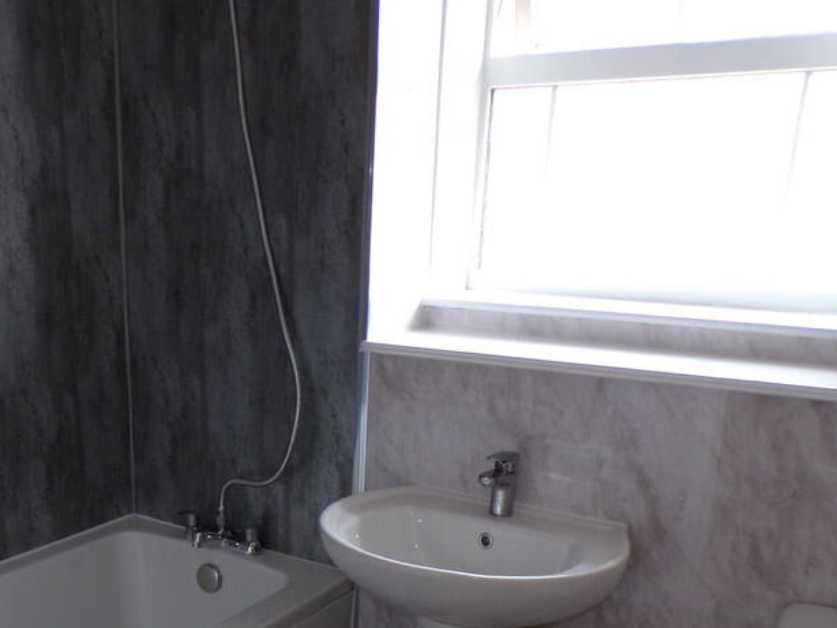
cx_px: 243
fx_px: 968
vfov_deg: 34.7
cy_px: 519
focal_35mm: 40
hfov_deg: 45.6
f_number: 3
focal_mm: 4.3
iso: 200
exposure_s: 1/34
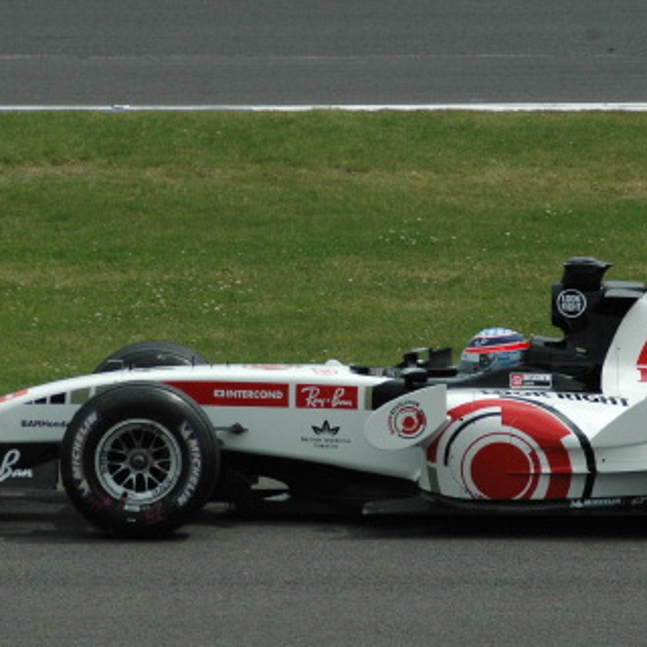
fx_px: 11842
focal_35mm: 560
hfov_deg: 3.1
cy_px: 343
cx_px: 410
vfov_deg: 3.1
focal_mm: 220
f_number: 8
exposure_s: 1/2500
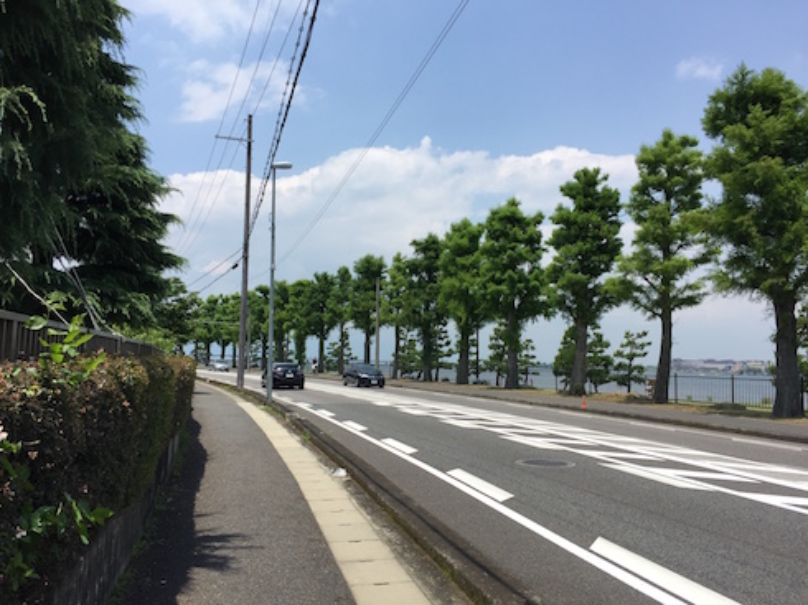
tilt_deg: +6.9
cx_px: 404
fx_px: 677
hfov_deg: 61.7
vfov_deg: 48.2
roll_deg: -2.9
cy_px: 302
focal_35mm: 29
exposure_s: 1/2326
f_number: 2.2
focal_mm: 4.15
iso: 32
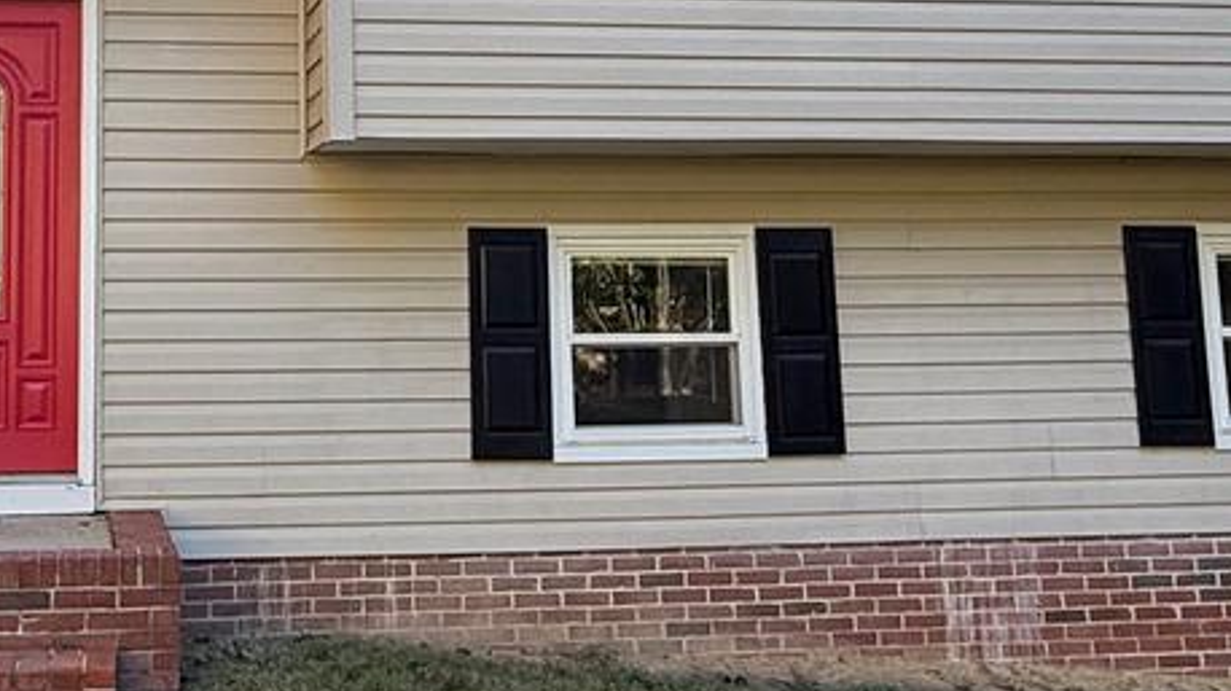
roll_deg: -0.5
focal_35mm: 48
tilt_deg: +8.6
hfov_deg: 41.4
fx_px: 1566
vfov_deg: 24.2
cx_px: 277
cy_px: 70
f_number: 2.2
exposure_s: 1/282
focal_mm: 2.22
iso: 64
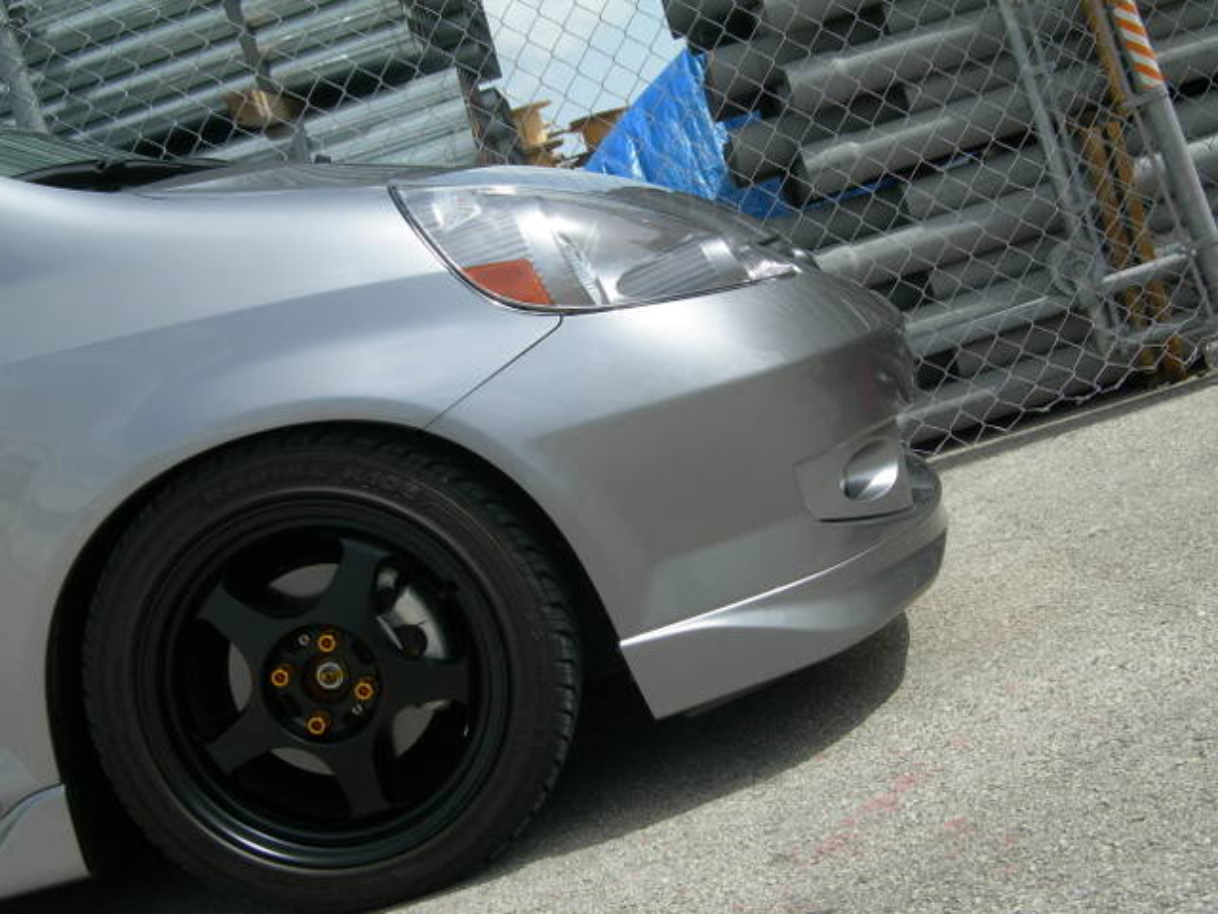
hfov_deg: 37.5
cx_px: 609
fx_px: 1794
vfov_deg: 28.6
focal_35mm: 51
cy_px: 457
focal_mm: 10.6
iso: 50
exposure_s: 1/370
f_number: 5.4
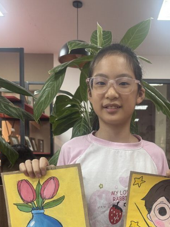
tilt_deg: -2.0
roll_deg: -0.1
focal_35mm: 38
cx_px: 121
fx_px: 249
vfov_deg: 47.3
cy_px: 168
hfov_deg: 37.1
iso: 160
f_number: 1.78
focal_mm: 6.76
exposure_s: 1/100
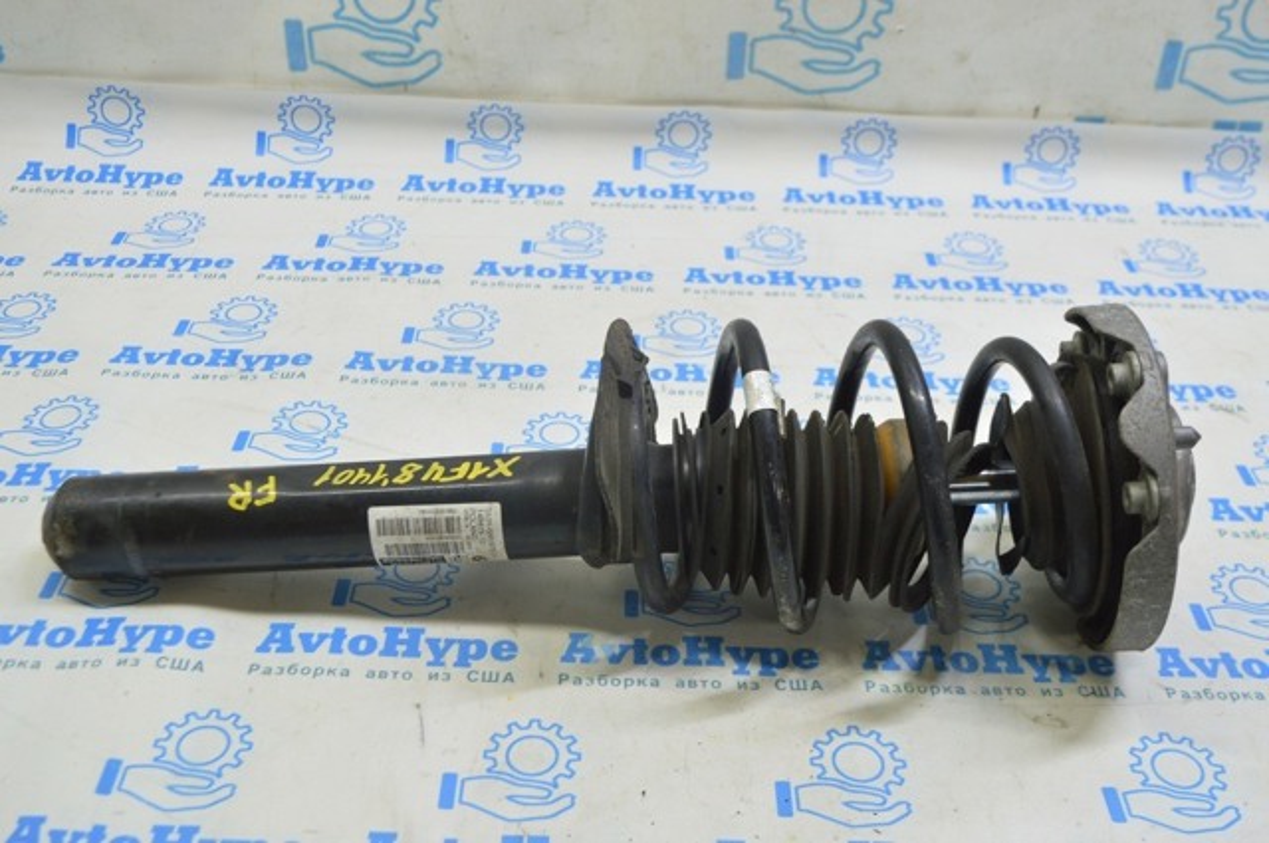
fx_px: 1426
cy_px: 422
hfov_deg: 48.0
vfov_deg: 32.9
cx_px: 634
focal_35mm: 40
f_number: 5.6
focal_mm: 27
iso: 400
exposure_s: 1/20
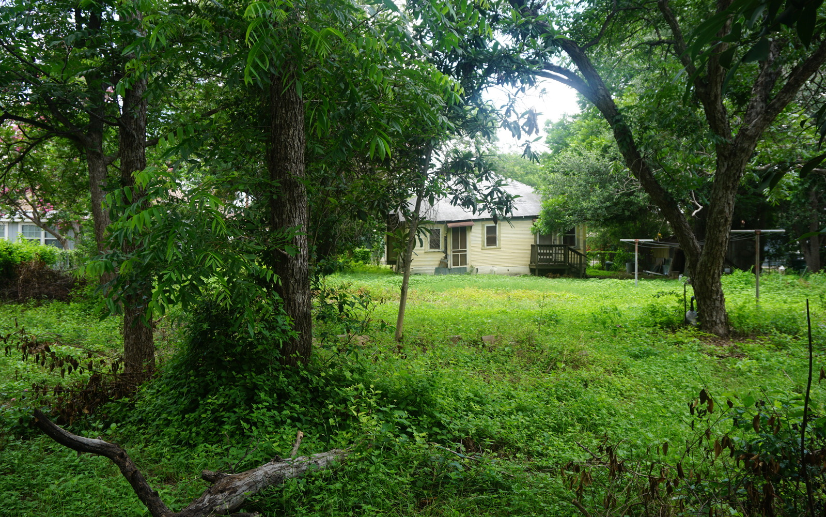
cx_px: 411
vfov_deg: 38.9
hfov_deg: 58.9
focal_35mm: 33
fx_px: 732
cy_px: 245
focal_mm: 21
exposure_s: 1/60
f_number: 5.6
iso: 100
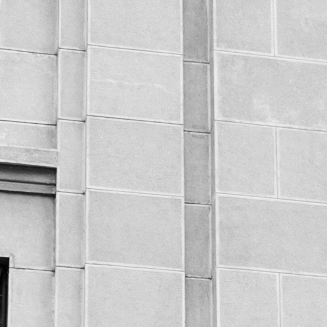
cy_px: 887
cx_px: 92
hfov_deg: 12.3
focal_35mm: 142
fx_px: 1518
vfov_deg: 10.1
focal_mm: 24
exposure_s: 1/400
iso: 640
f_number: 3.5
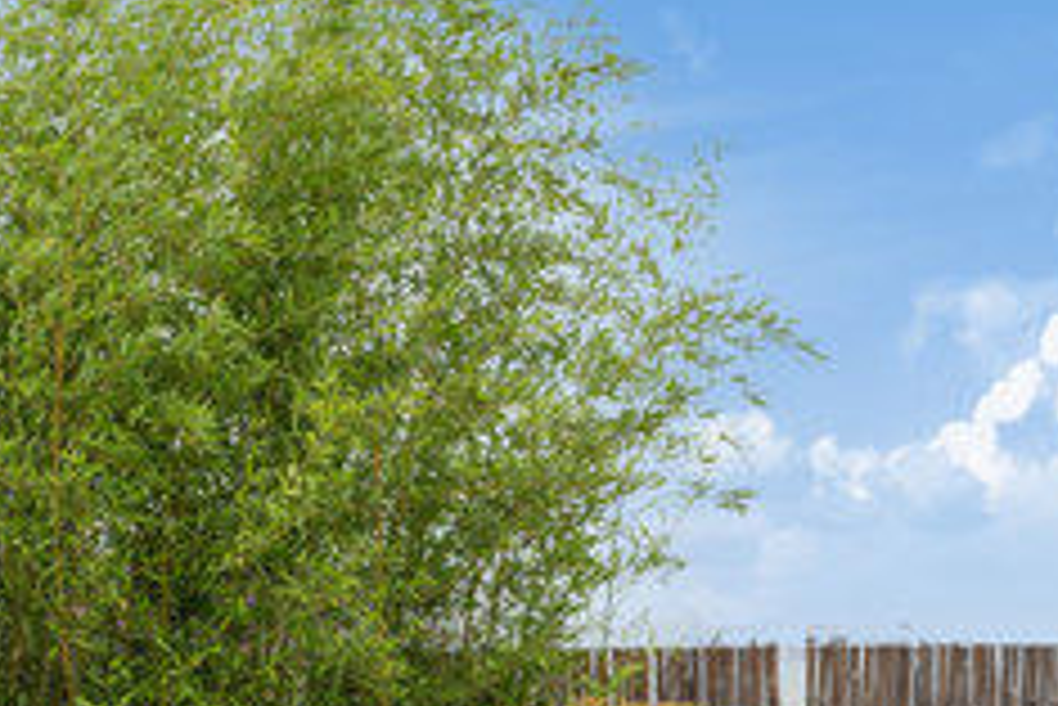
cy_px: 758
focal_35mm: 244
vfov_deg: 5.6
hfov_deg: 8.4
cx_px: 729
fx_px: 7175
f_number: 6.3
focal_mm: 56
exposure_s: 1/250
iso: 100
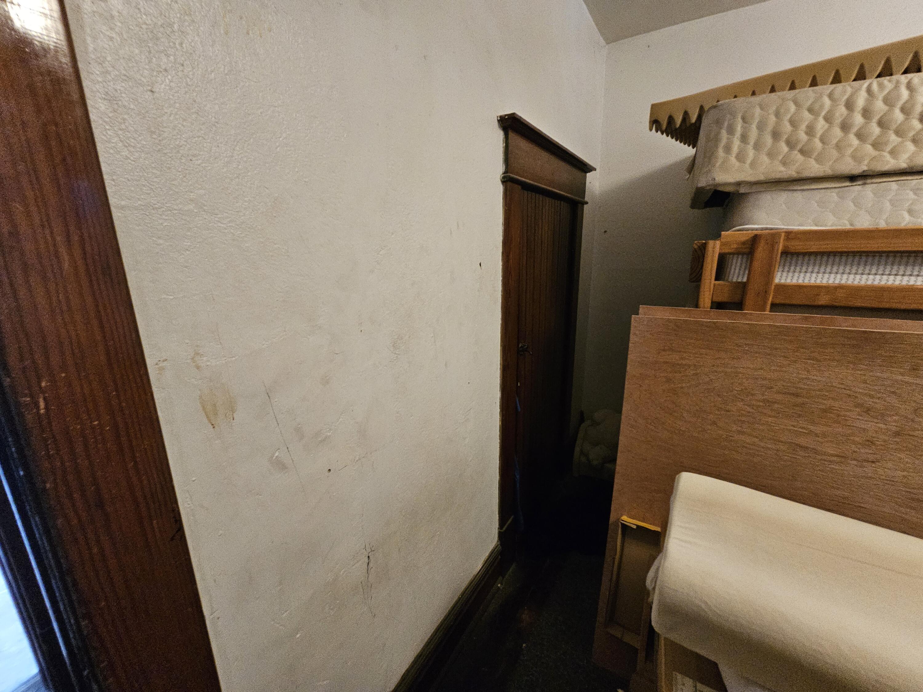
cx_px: 462
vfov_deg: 89.9
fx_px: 347
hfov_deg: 106.2
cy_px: 346
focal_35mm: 13
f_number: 2.2
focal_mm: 2.2
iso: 640
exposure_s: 1/30
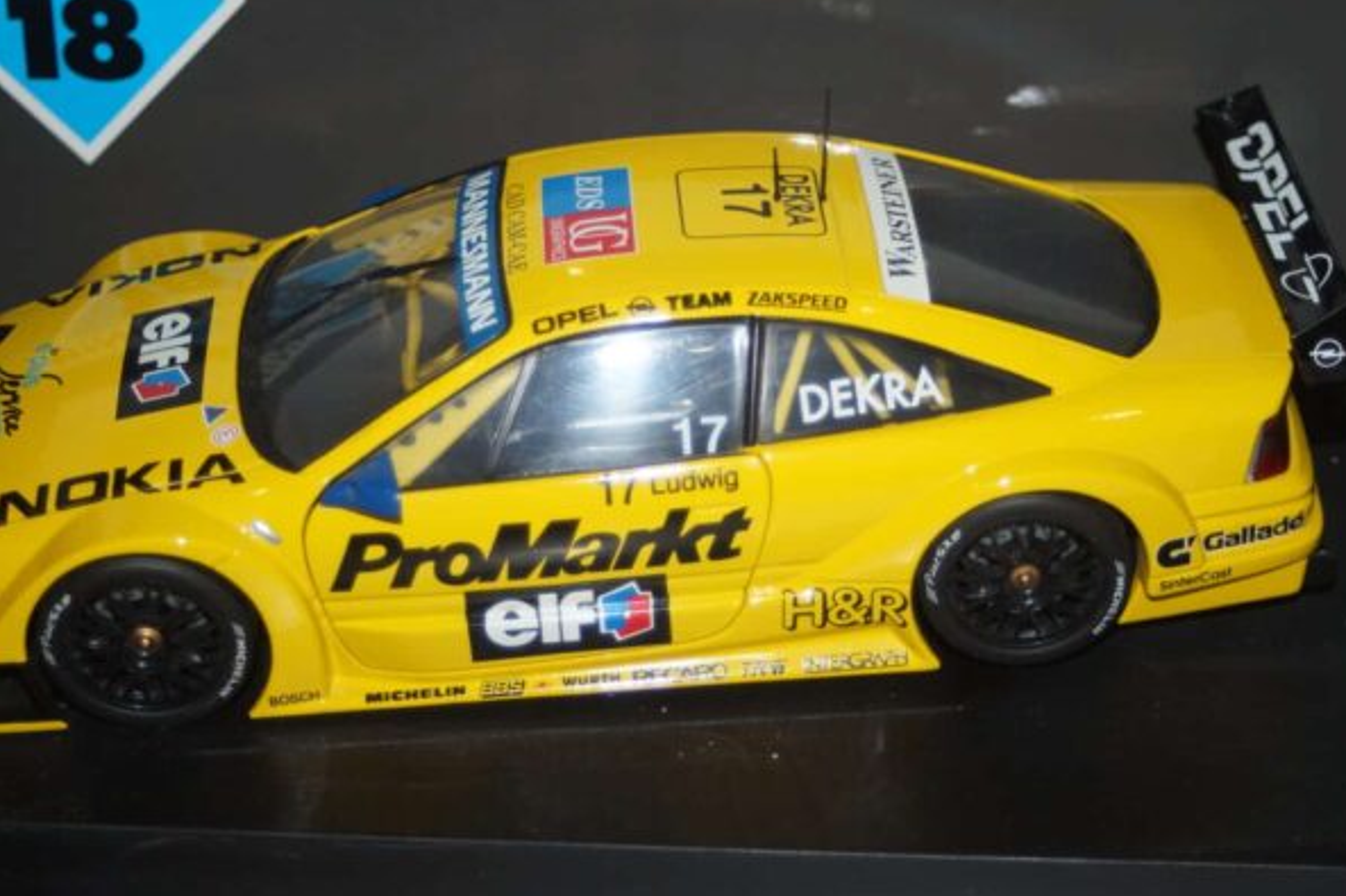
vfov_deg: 16.3
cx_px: 679
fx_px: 3121
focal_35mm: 84
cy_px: 447
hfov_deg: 24.3
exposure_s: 1/125
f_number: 5
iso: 250
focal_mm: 55
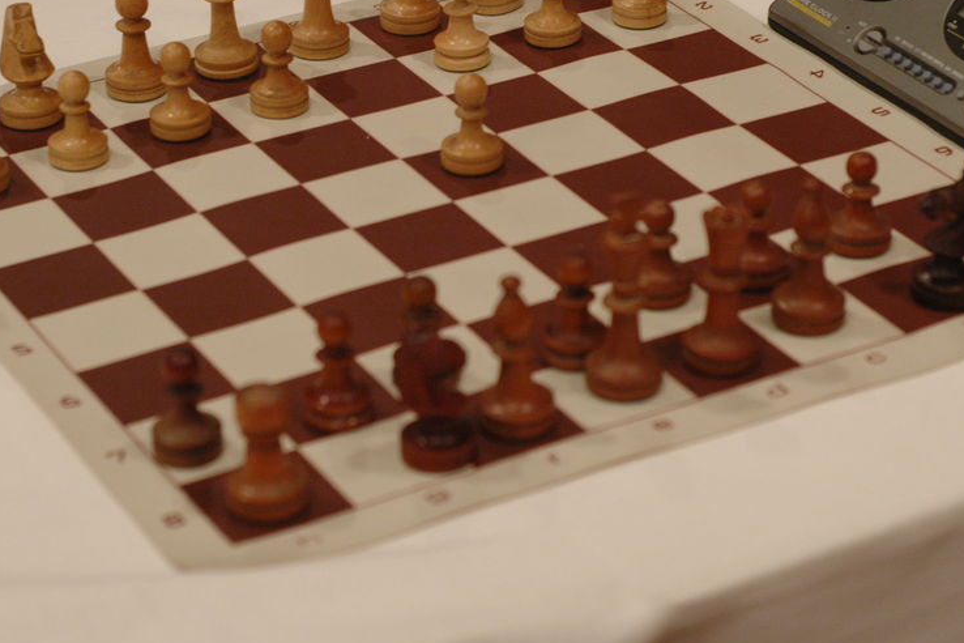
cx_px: 517
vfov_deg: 12.8
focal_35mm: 107
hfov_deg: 19.1
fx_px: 2865
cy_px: 220
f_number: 3.3
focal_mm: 50
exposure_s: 1/45
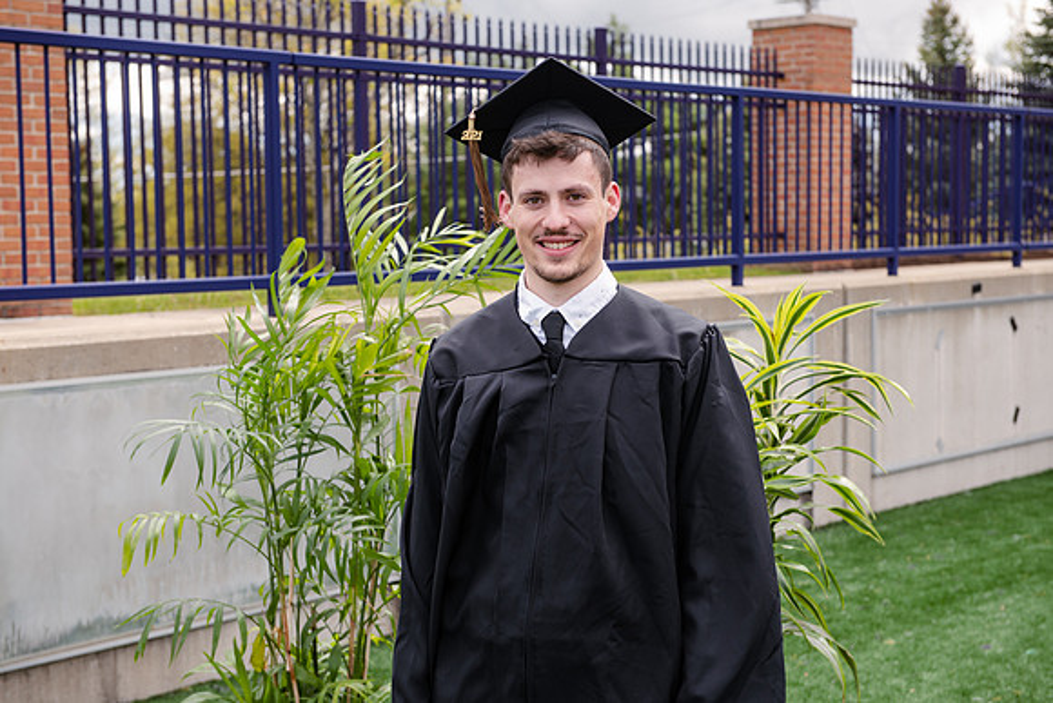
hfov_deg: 32.4
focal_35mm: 62
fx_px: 1814
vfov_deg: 21.9
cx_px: 526
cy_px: 352
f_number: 5.6
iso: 160
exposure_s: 1/200
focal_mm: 62
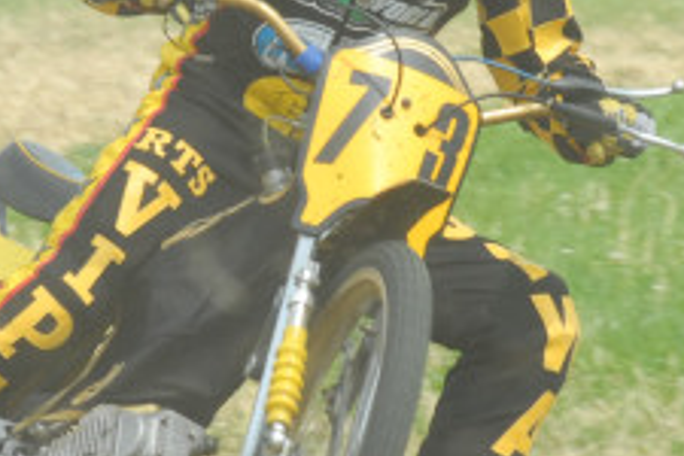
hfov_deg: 1.8
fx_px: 21316
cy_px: 155
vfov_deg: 1.2
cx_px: 210
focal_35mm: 1122
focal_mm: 210
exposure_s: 1/320
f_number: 11
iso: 400
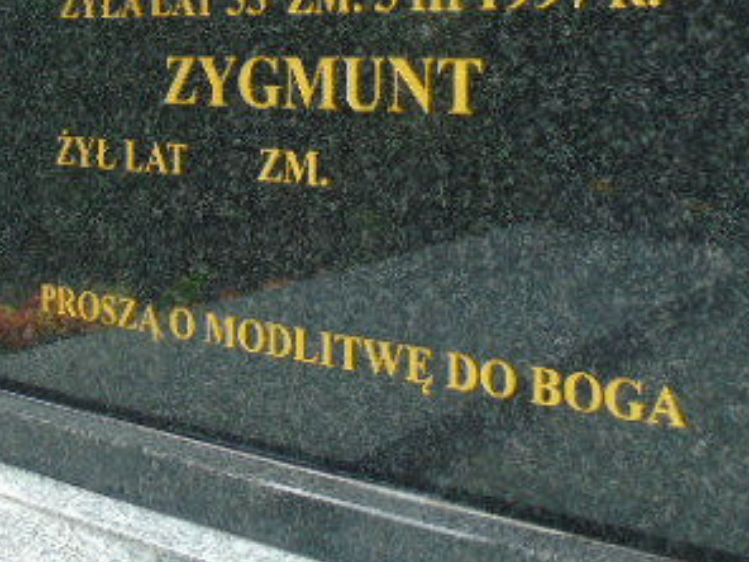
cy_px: 84
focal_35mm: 54
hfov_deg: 35.4
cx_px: 296
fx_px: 1168
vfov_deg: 26.3
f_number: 3.4
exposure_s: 1/200
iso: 80
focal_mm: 4.4
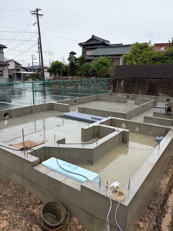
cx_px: 86
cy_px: 116
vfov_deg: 67.3
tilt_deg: -13.2
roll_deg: -0.7
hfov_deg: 53.1
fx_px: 173
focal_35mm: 26
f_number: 1.6
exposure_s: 1/861
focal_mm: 5.96
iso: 50
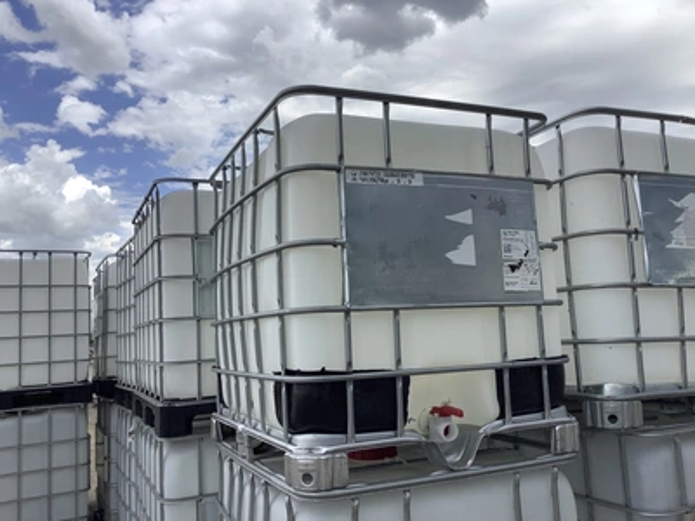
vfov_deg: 45.4
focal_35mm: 31
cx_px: 348
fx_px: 622
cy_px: 260
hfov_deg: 58.4
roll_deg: +2.7
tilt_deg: +7.1
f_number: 2.4
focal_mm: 3.3
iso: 25
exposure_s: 1/1294
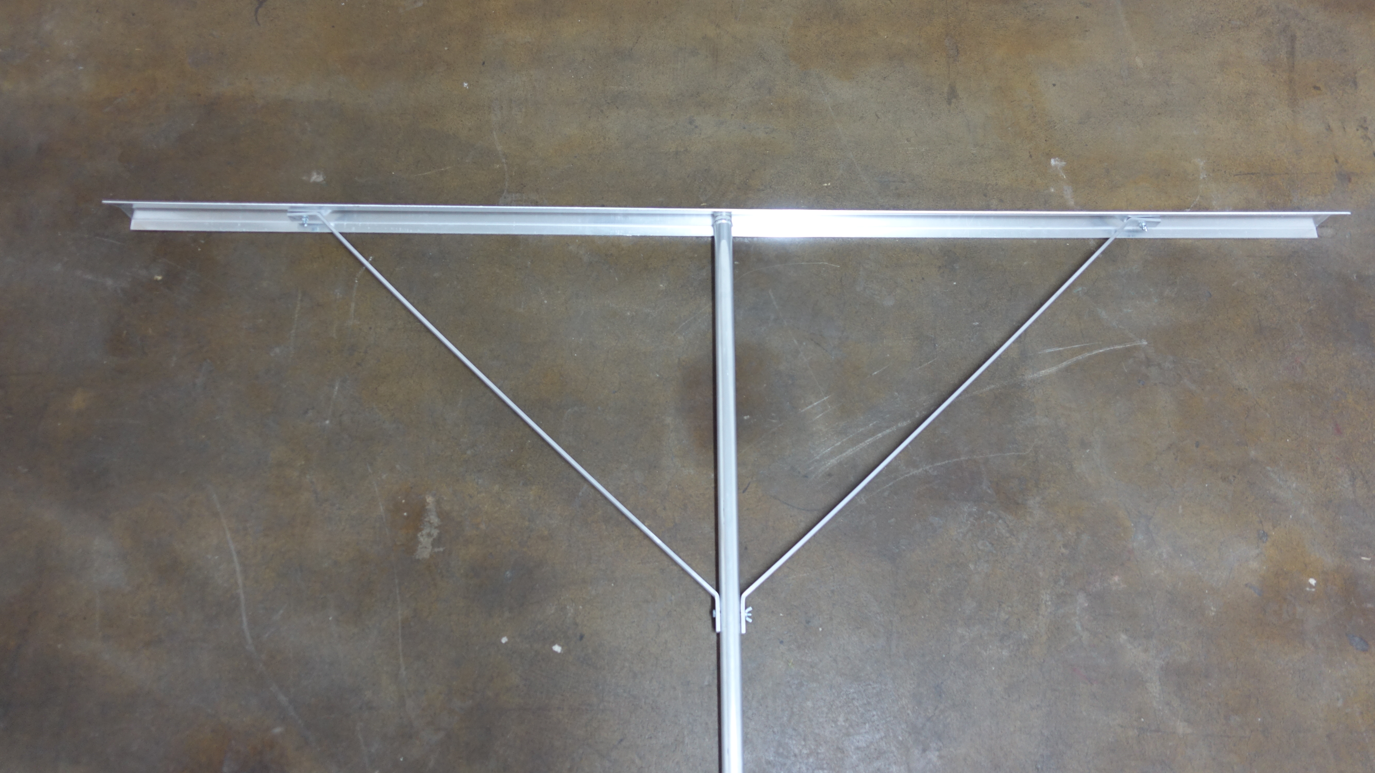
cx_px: 675
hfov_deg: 71.9
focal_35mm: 26
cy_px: 350
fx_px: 948
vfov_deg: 44.3
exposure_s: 1/30
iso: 250
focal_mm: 8.8
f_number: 1.8
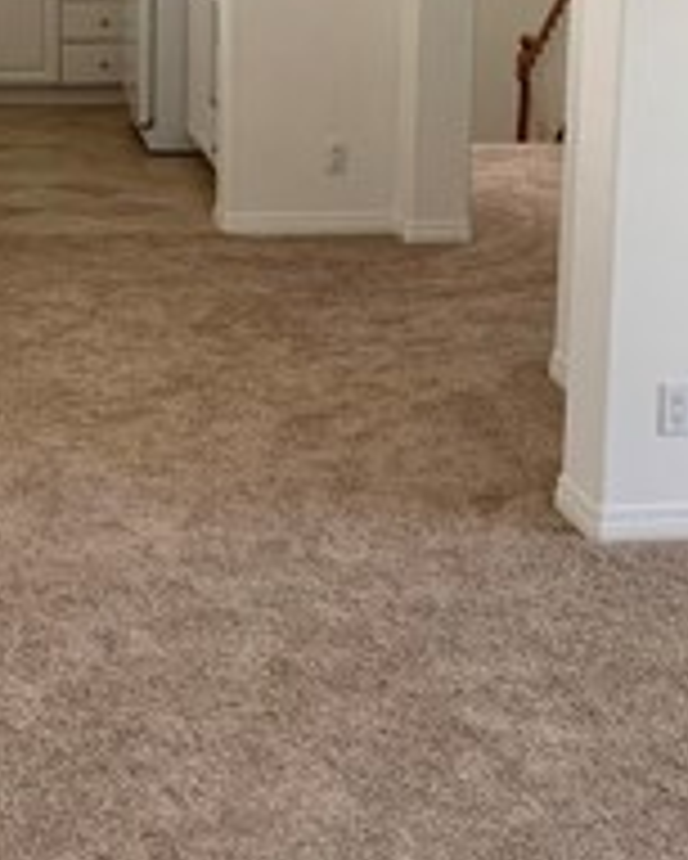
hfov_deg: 18.1
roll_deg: -1.0
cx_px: 333
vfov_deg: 22.3
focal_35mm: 85
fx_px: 2162
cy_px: 225
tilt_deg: -9.4
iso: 80
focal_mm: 4.25
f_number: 1.8
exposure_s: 1/121
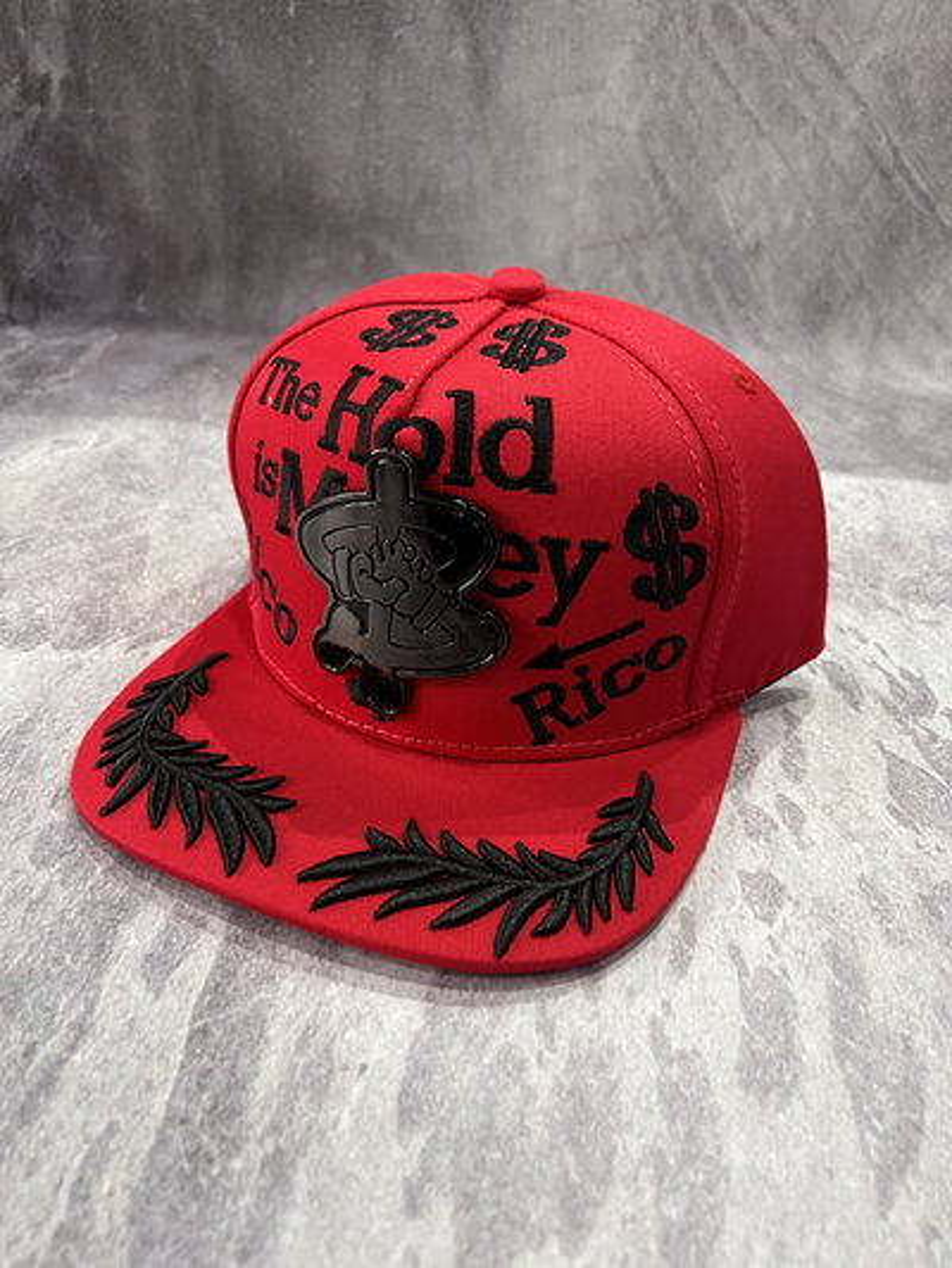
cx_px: 476
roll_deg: -1.7
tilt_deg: -32.0
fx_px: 953
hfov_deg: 53.1
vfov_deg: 67.3
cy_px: 634
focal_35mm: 26
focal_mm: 5.7
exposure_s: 1/50
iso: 200
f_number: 1.5
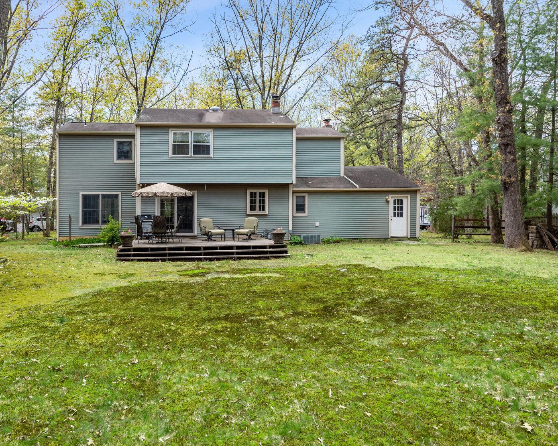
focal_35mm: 28
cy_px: 224
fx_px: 462
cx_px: 243
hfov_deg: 62.0
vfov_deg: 51.5
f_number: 8
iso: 200
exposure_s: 1/160
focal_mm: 24
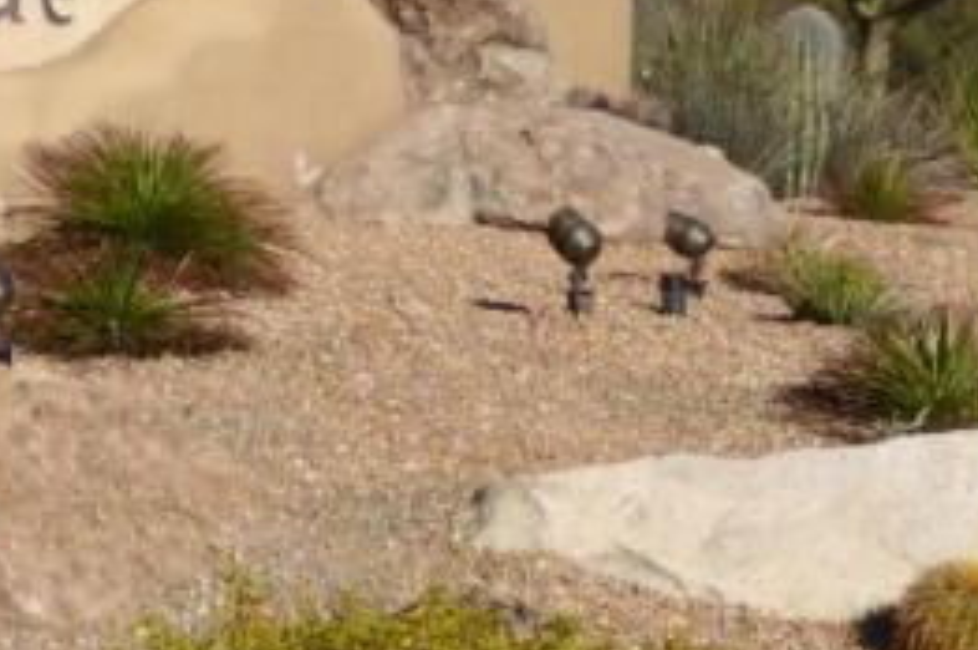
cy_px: -230
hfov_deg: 16.1
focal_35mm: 122
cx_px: -230
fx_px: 3310
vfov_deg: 10.9
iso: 100
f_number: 4
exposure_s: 1/1300
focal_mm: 5.4
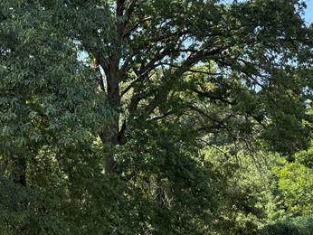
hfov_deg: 25.8
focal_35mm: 71
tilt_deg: -0.7
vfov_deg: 20.2
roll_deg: -0.4
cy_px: 223
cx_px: -13
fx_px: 642
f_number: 1.78
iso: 80
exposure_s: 1/1005
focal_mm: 6.76
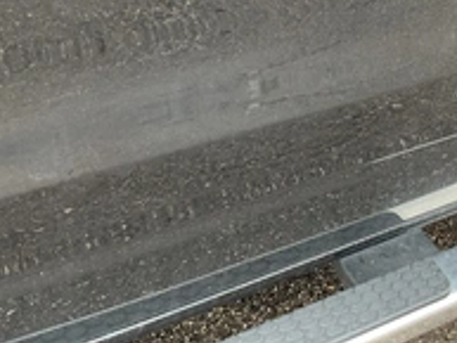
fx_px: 766
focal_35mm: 58
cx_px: 320
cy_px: 21
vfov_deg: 24.4
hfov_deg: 32.8
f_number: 1.8
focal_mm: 3
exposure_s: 1/122
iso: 32
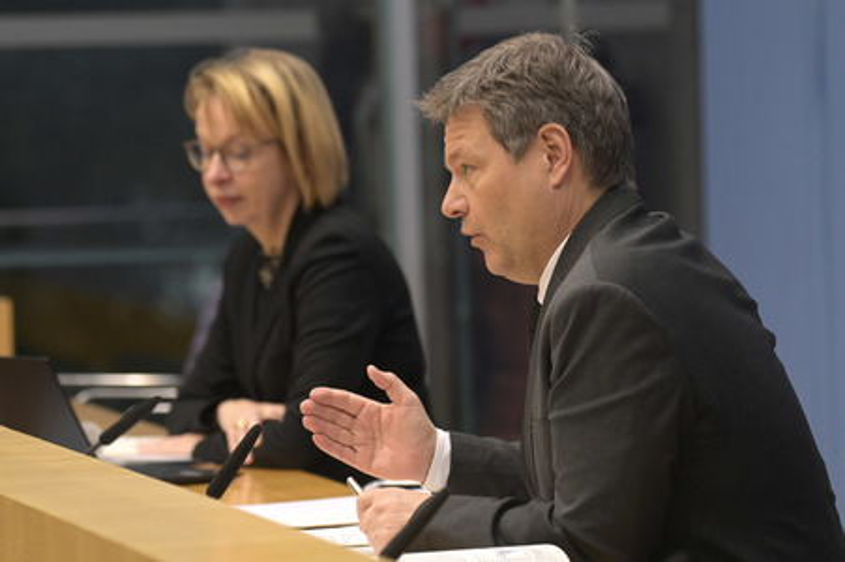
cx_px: 422
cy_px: 281
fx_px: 5629
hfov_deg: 8.6
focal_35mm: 240
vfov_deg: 5.7
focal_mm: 240
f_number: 5.6
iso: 3200
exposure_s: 1/320
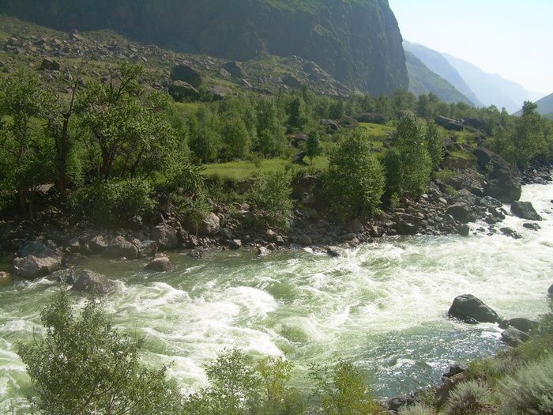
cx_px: 276
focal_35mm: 38
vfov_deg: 37.7
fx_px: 607
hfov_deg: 49.0
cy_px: 208
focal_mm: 6.3
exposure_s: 1/386
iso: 50
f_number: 4.6
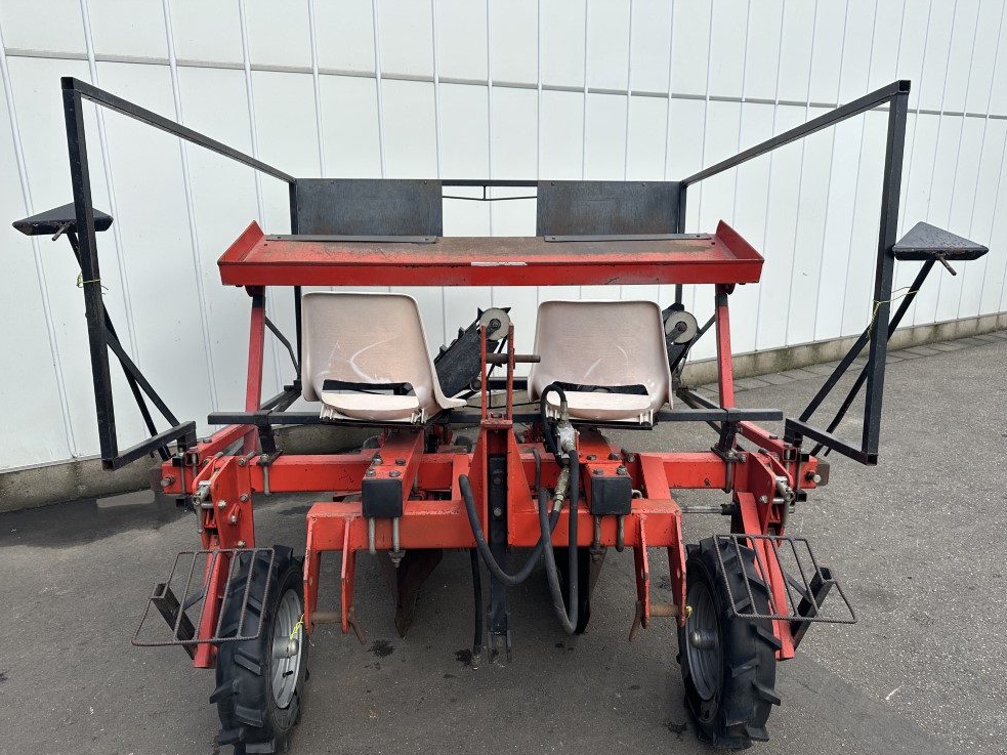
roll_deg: +0.1
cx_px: 501
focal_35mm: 25
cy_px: 390
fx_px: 727
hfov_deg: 69.4
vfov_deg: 54.9
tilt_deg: -15.3
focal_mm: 6.86
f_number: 1.78
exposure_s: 1/1562
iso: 80
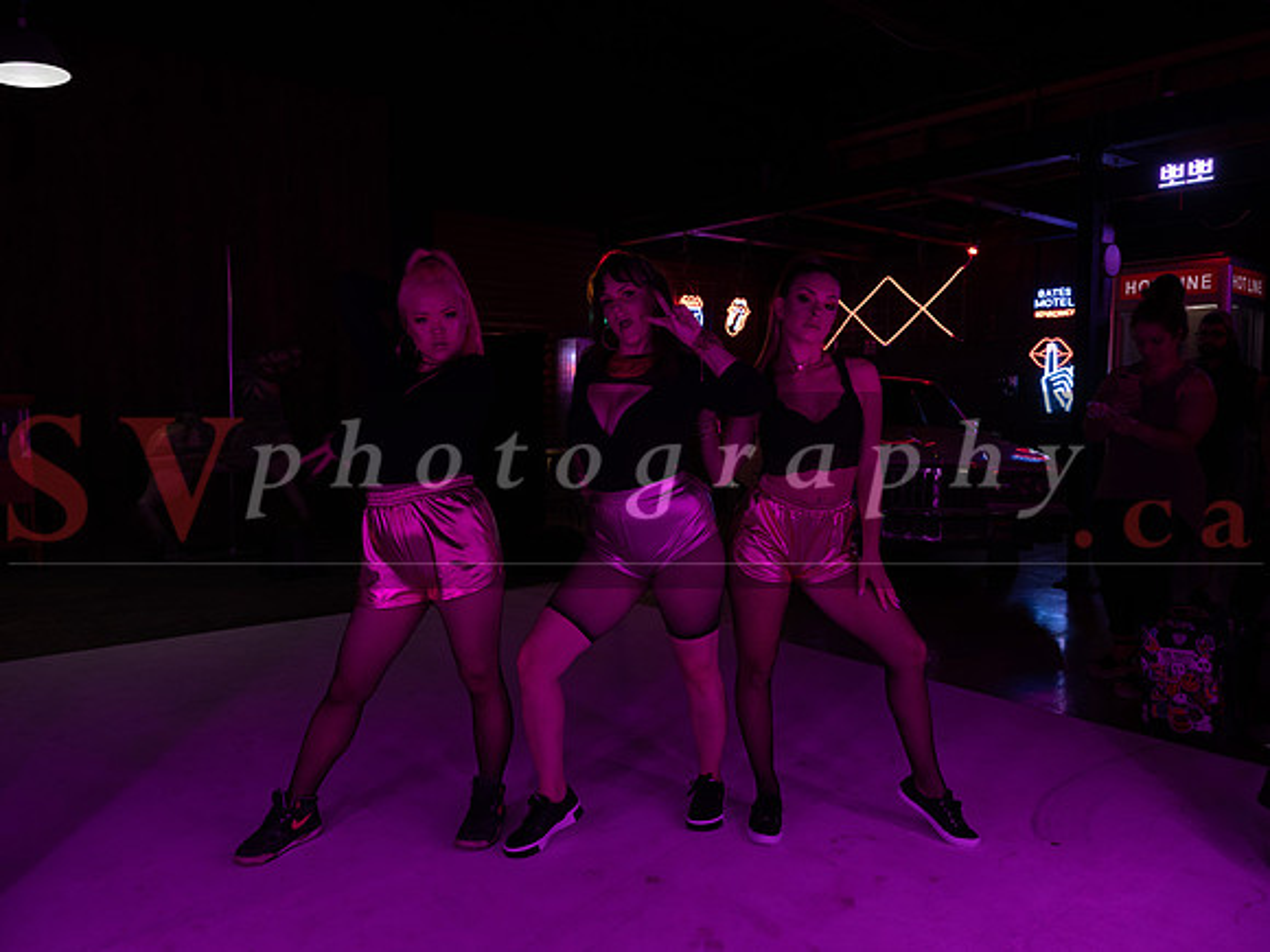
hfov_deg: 69.4
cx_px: 635
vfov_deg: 54.9
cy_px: 476
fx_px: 917
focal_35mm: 25
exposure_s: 1/40
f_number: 5.6
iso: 800
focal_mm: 32
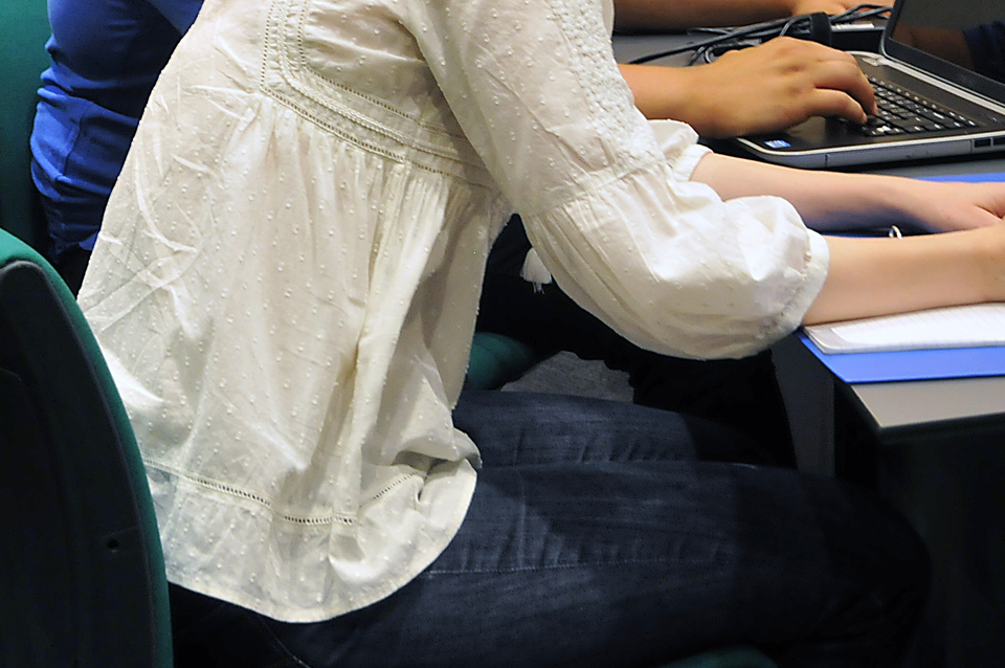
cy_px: 138
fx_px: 3012
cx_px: 180
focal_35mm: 108
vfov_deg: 12.6
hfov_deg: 18.7
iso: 800
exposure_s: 1/30
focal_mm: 32
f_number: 4.5
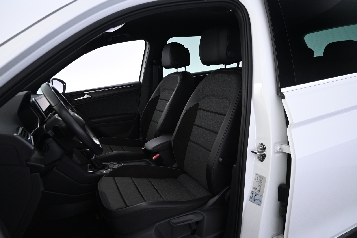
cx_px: 178
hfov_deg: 70.4
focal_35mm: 26
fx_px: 253
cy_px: 119
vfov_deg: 50.4
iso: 1600
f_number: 3.5
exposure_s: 1/30
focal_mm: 17
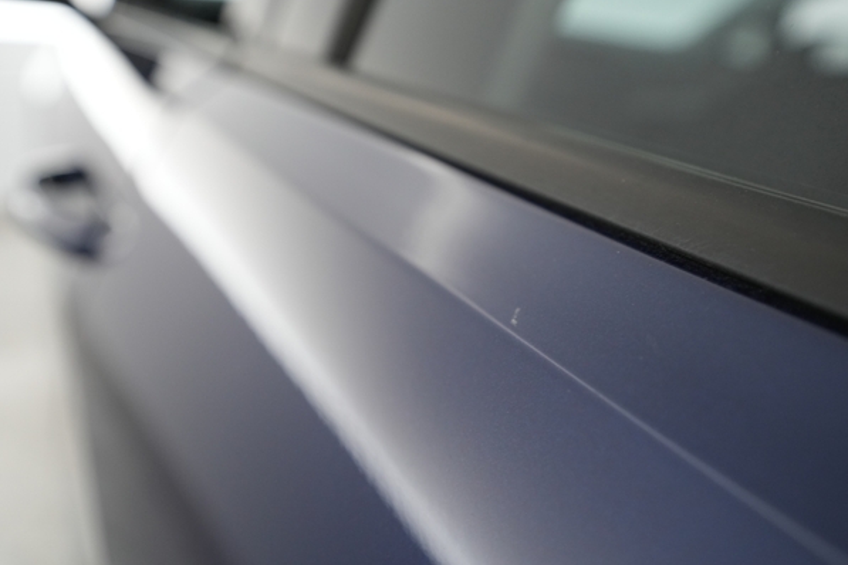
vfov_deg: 43.6
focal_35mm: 30
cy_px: 270
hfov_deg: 61.9
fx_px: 707
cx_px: 412
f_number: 4
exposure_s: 1/80
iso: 2500
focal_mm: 28
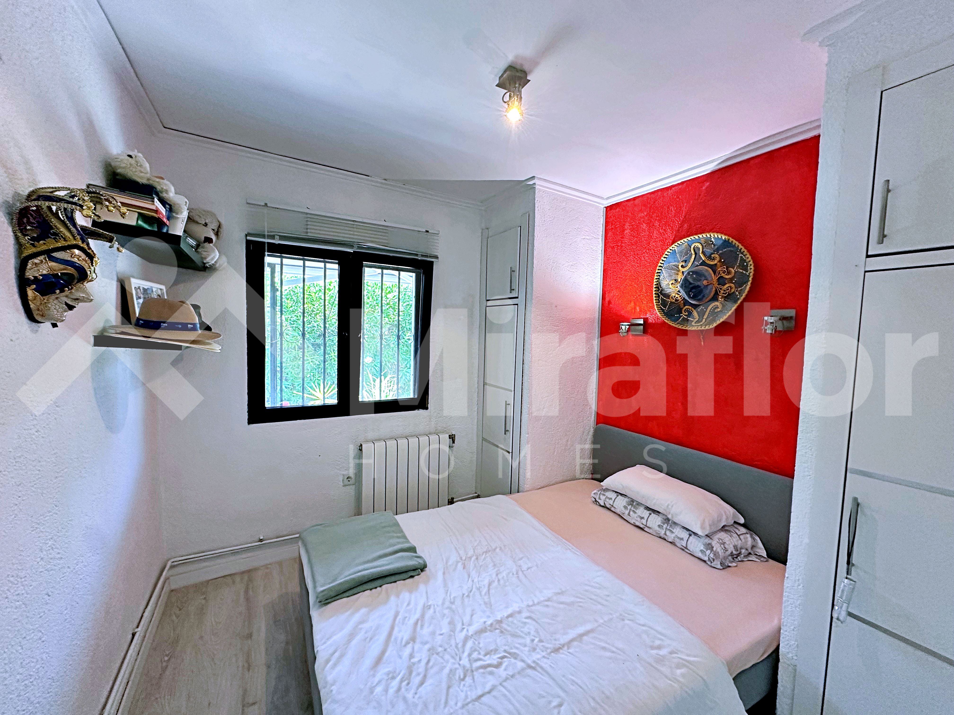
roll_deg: -1.8
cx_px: 477
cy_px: 358
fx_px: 386
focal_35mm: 14
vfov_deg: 85.7
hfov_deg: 102.1
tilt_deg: -4.7
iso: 250
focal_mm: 2.22
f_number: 2.2
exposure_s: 1/99
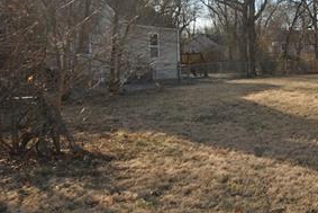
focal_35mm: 44
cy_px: 94
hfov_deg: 38.7
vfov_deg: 30.4
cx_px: 326
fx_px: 390
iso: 100
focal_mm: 13
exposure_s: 1/160
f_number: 6.3
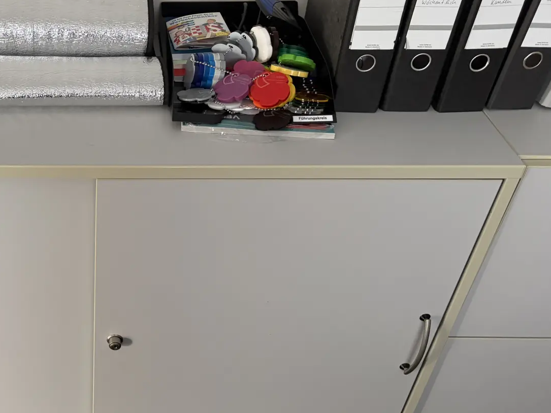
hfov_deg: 38.9
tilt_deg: -37.9
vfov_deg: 31.5
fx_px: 732
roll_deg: +0.6
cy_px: 203
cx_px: 78
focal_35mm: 46
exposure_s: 1/60
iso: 320
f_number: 1.6
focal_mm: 5.96
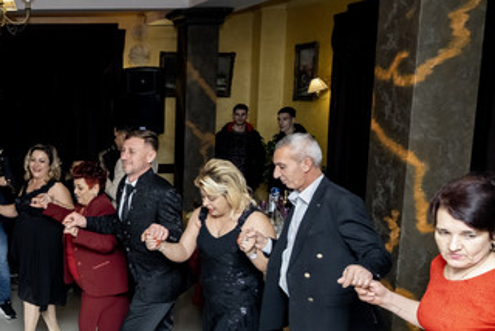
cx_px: 3
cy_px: 208
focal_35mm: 48
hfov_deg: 36.9
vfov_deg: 28.0
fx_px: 661
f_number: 2.8
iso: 800
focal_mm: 16
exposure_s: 1/160
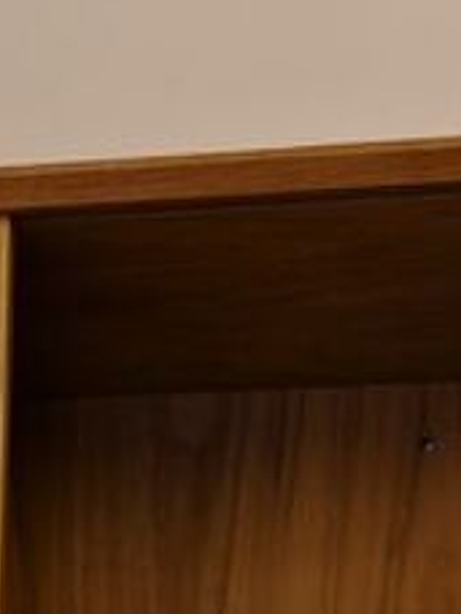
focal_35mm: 152
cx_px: 391
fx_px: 2699
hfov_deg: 9.7
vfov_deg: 10.6
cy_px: 1585
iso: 320
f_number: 1.6
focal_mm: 5.4
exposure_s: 1/50
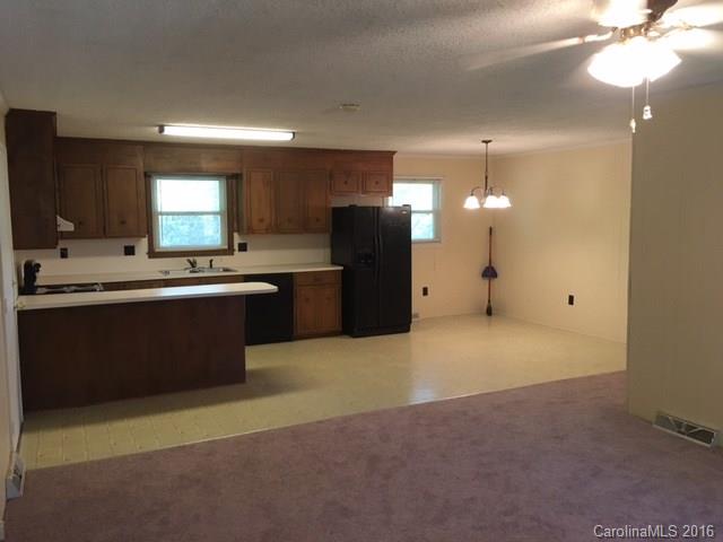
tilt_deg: -5.6
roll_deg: +0.9
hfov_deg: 61.7
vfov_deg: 48.2
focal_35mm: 29
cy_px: 271
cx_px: 362
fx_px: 606
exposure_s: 1/15
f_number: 2.2
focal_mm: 4.15
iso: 40
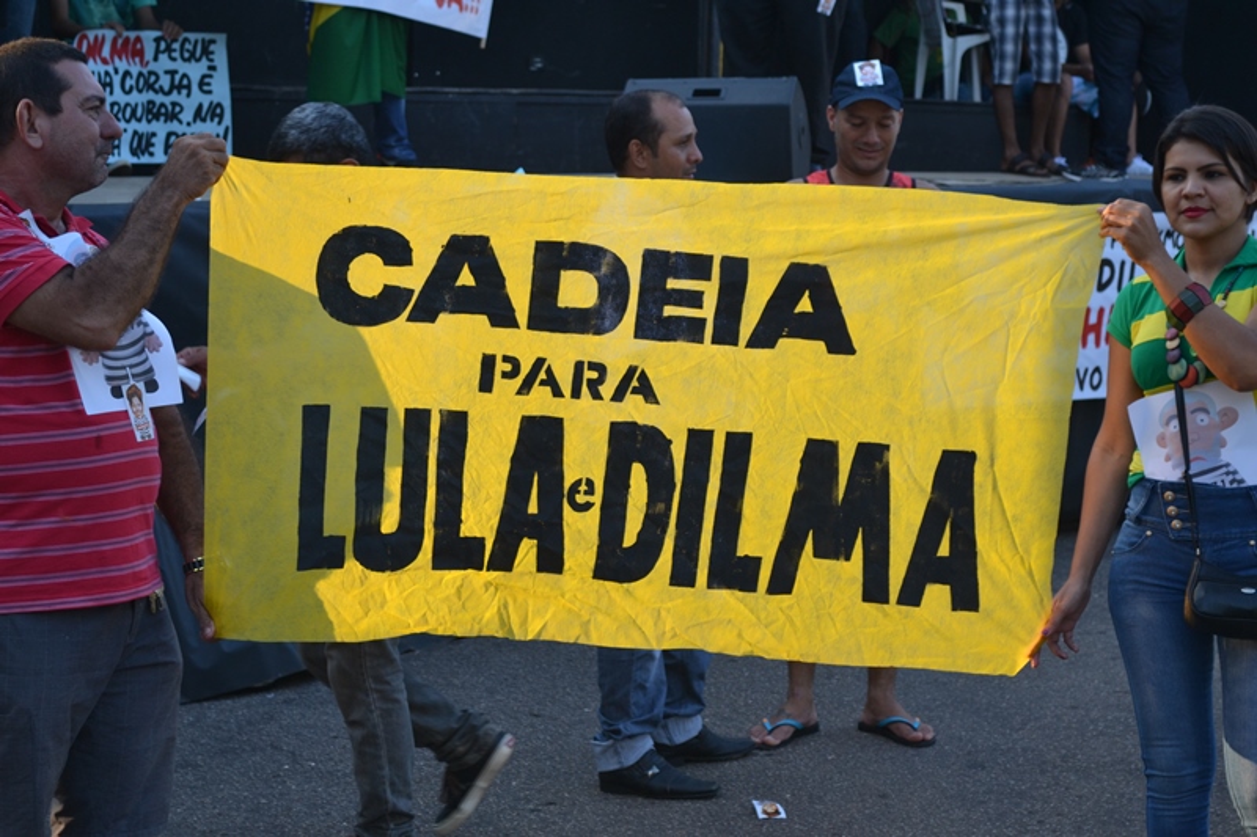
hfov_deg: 29.2
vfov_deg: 19.7
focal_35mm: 69
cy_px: 418
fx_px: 2409
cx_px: 628
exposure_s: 1/125
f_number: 5.6
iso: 180
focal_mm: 46
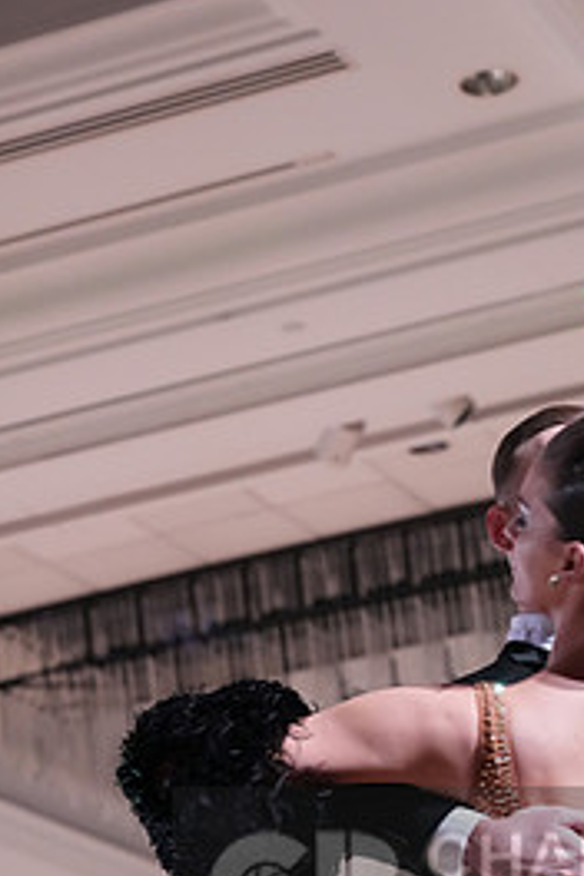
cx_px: 632
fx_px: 3260
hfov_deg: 10.1
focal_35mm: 134
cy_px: 899
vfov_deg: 15.0
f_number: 4.5
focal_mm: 61
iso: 4000
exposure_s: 1/250
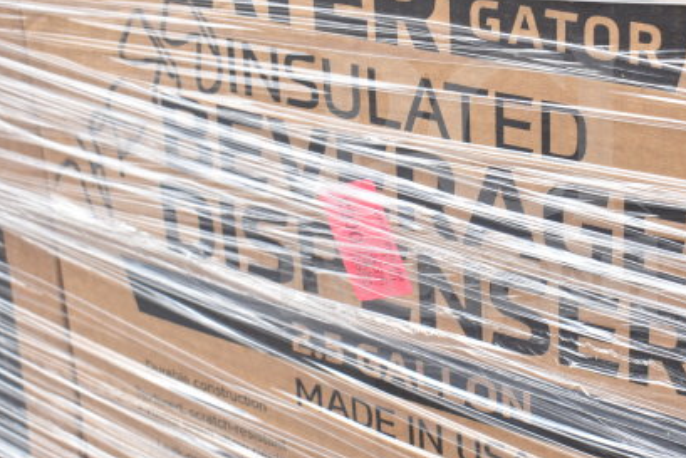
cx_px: 468
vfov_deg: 16.1
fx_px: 1620
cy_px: 184
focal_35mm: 85
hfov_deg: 23.8
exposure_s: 1/160
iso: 200
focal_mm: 38
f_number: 6.3
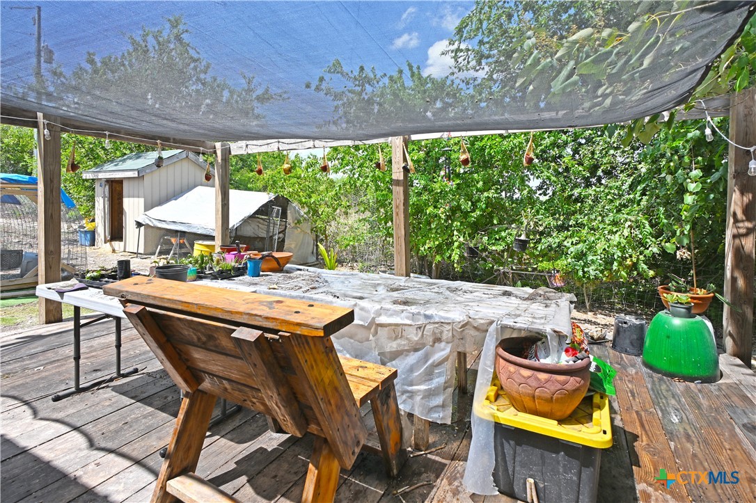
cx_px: 378
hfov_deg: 90.0
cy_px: 252
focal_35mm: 18
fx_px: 378
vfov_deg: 67.3
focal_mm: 12
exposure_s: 1/160
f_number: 6.3
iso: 64
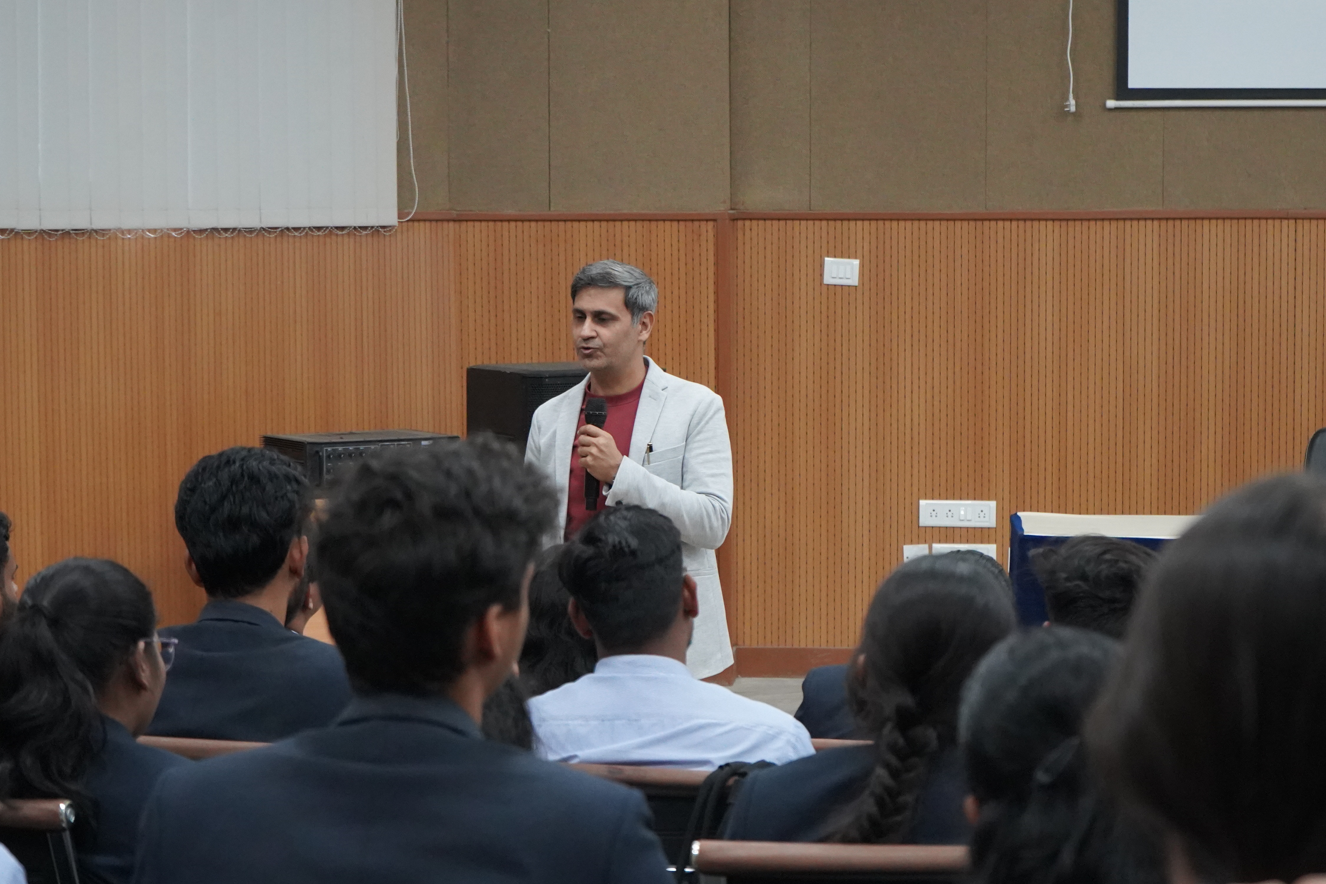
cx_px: 674
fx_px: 3425
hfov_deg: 21.9
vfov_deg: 14.7
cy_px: 429
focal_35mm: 93
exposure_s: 1/160
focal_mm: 70
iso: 8000
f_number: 5.6
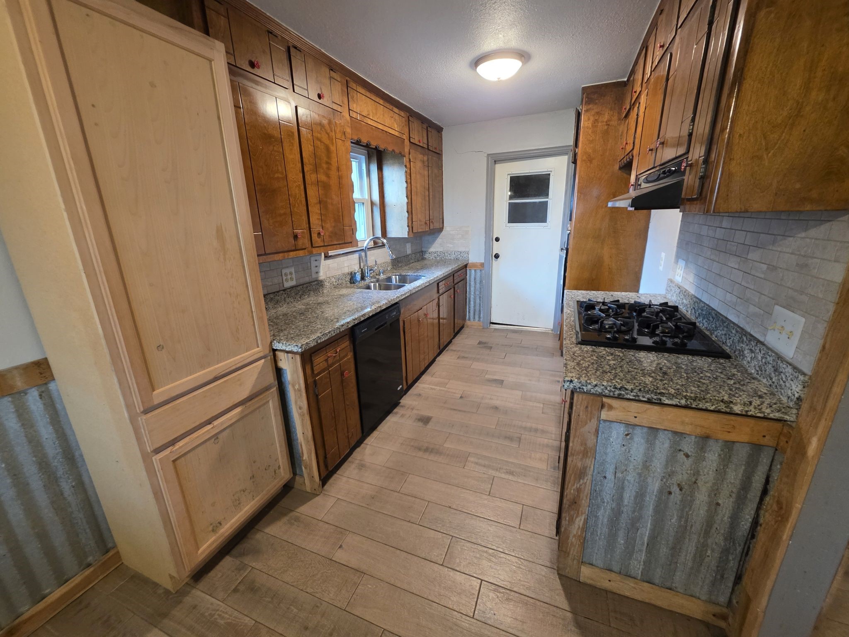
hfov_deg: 106.2
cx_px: 424
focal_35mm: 13
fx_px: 319
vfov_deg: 89.9
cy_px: 318
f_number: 1.9
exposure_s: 1/60
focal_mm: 2.2
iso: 500
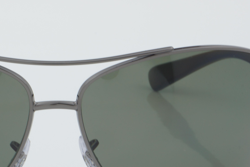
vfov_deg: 8.0
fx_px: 1188
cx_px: 51
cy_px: 136
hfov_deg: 12.0
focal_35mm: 171
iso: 100
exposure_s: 1/4
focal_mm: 55
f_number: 32
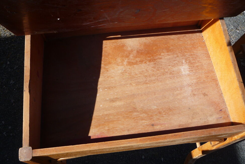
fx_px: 218
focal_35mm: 32
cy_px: 89
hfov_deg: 58.7
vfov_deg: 41.1
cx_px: 122
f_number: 4
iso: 100
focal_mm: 5.2
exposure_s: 1/400
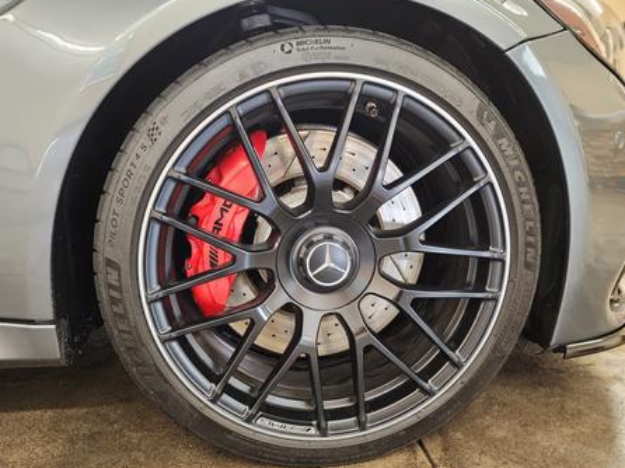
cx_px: 276
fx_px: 469
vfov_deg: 53.0
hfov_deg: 67.1
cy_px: 228
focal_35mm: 26
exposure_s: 1/120
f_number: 1.8
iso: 1000
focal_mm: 6.4
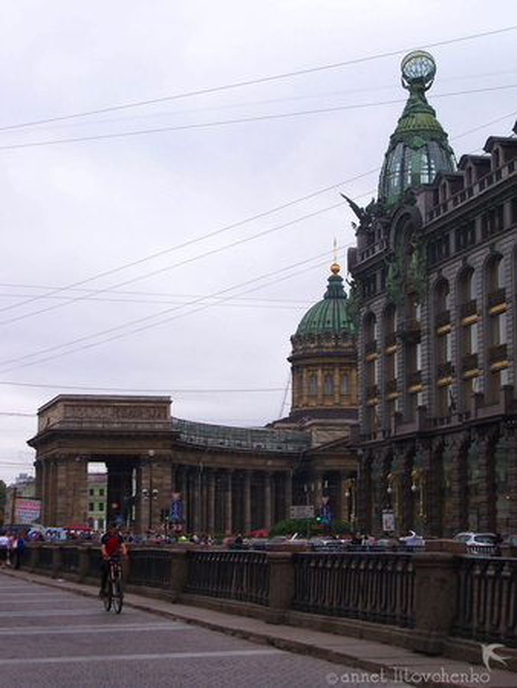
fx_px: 1393
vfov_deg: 27.8
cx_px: 258
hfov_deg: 21.0
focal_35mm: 70
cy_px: 344
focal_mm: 12.3
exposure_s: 1/125
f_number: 7.3
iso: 100
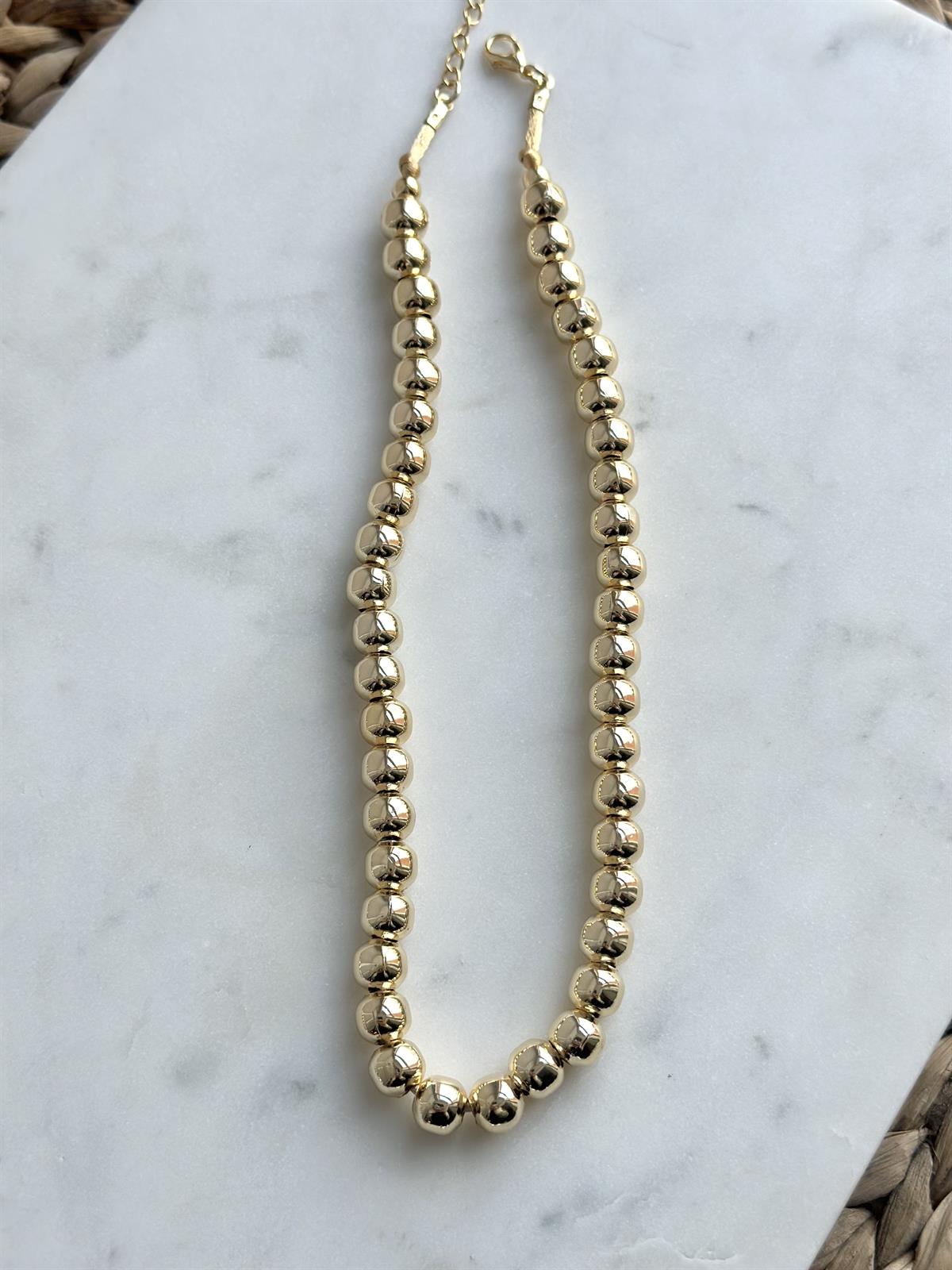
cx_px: 476
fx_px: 1760
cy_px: 635
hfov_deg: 30.3
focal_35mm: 48
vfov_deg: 39.7
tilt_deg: -72.0
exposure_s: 1/295
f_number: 1.78
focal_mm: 6.86
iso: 80
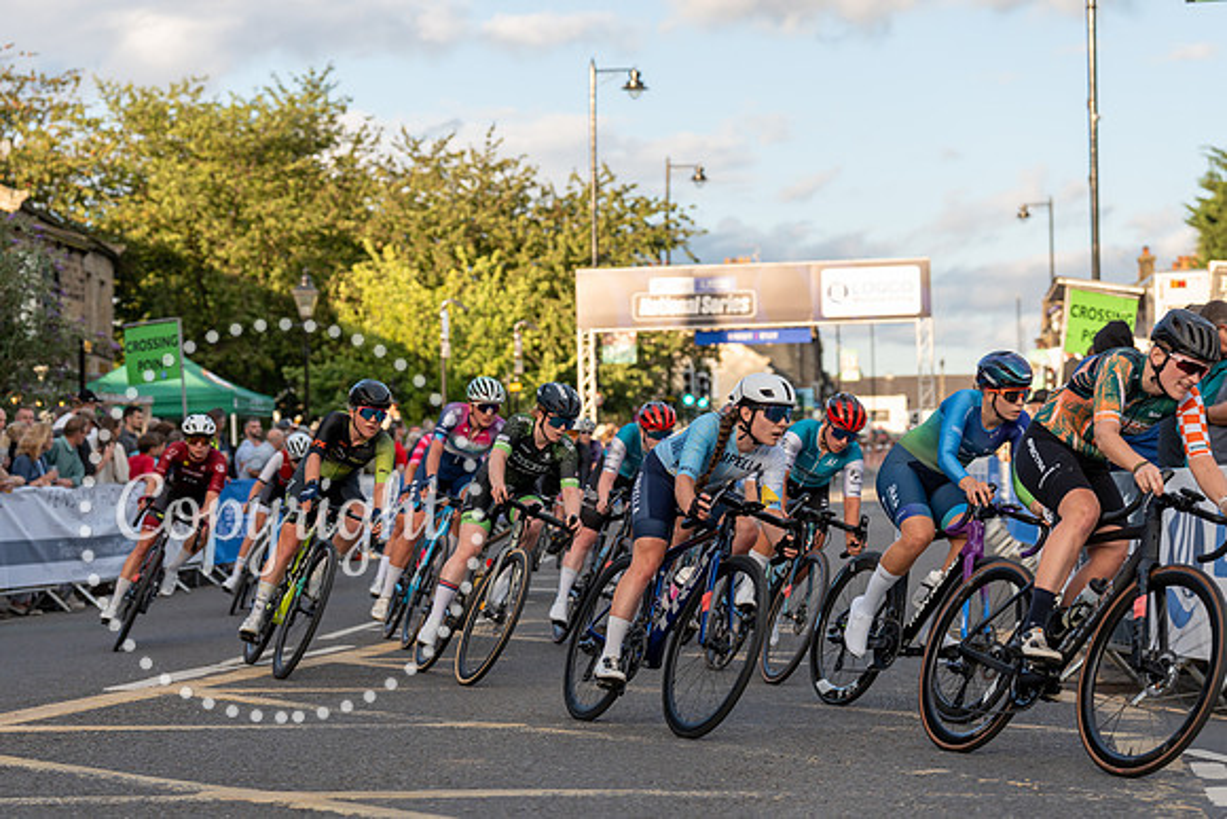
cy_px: 410
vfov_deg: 18.2
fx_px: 2557
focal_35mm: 75
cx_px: 614
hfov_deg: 27.0
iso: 320
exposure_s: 1/800
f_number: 3.5
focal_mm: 75
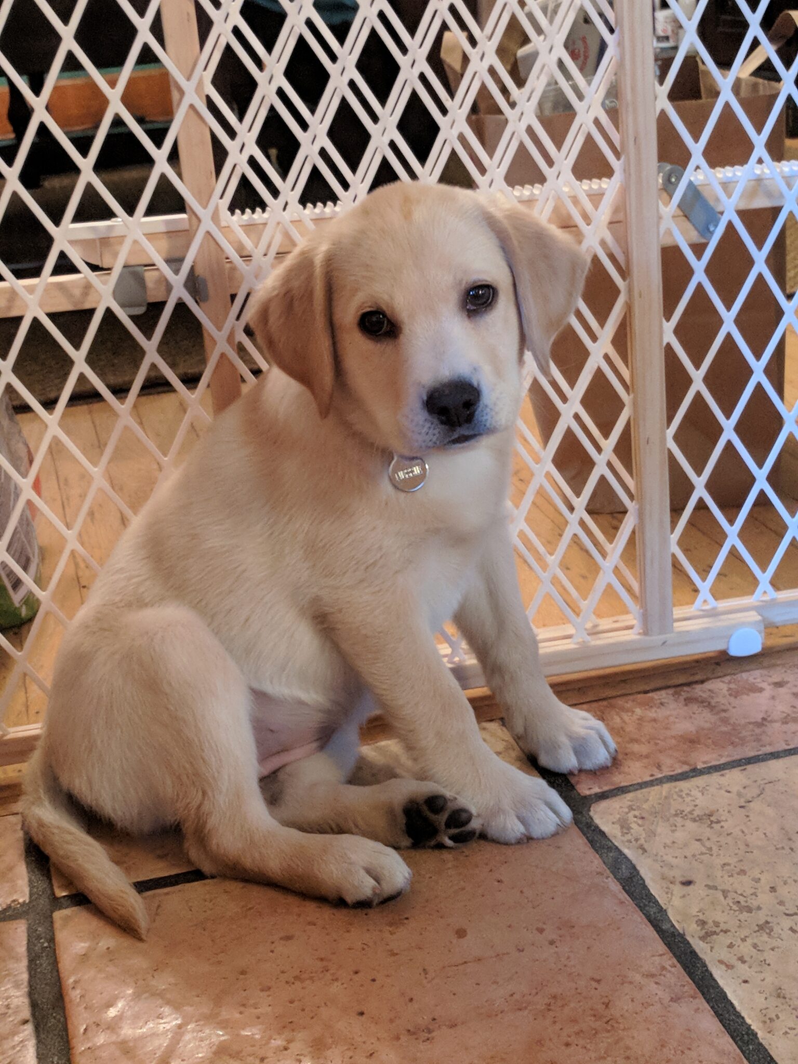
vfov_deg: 67.3
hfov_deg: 53.1
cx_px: 399
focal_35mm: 26
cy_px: 532
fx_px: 799
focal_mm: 4.67
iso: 849
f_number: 2
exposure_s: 1/30
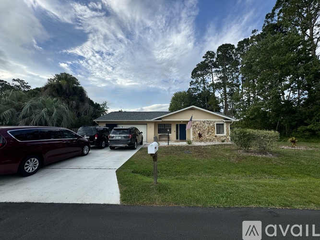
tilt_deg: +4.2
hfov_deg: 102.1
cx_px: 160
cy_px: 120
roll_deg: -0.4
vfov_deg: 85.7
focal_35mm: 14
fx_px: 129
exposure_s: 1/956
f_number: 2.2
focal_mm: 2.22
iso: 40
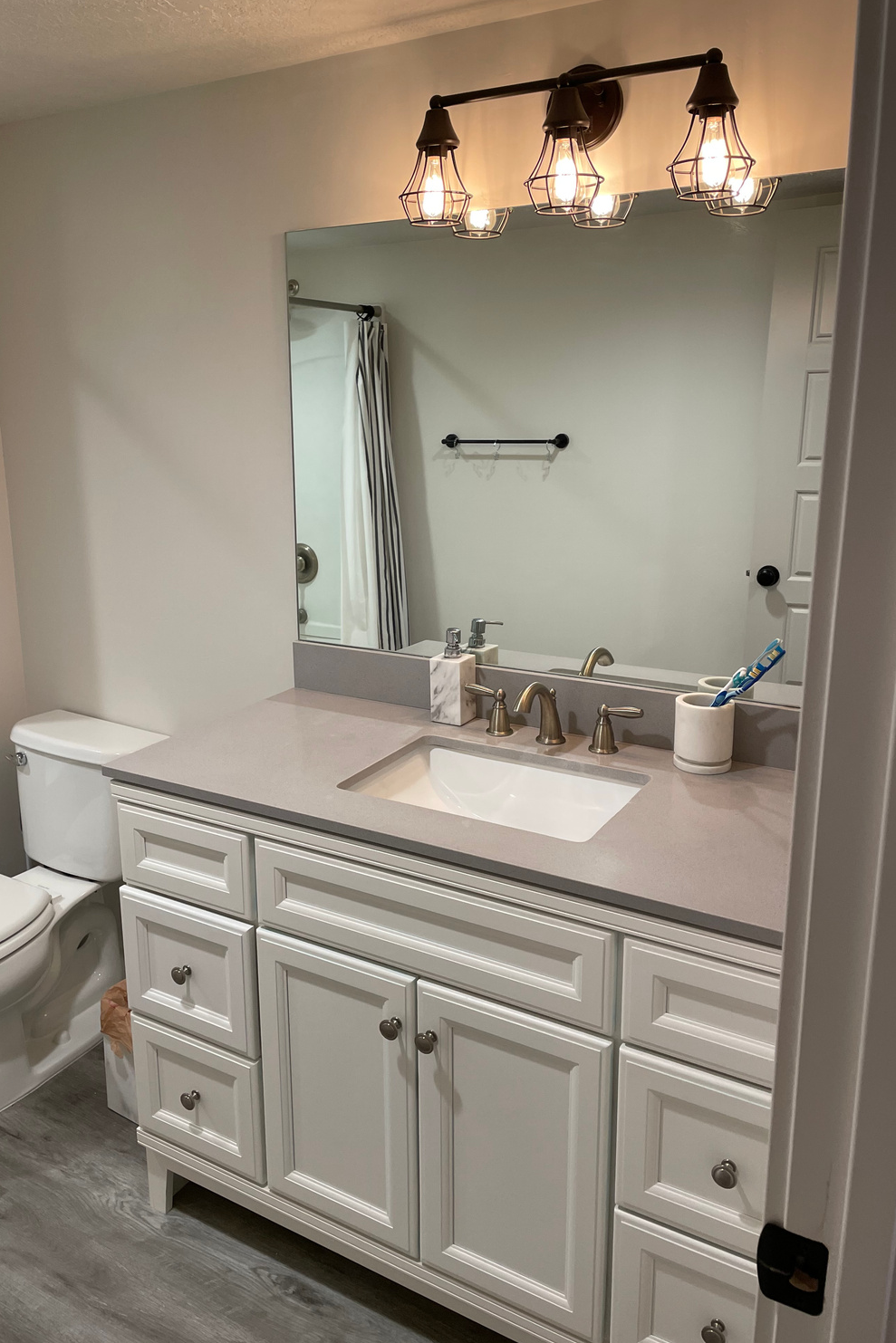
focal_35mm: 28
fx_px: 1045
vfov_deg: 65.5
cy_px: 656
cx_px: 397
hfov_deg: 46.3
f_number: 1.6
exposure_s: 1/120
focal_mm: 4.2
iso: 100
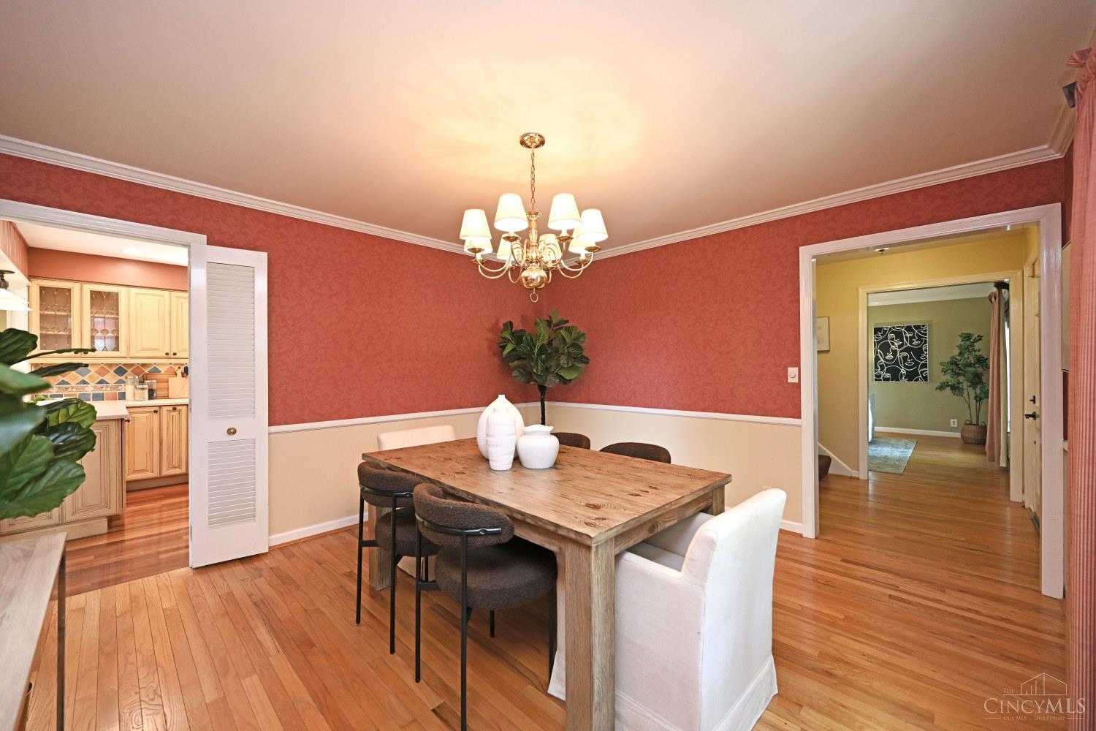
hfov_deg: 104.3
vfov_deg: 81.2
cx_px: 548
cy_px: 366
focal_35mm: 14
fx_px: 426
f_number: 4
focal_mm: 14
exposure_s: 1/60
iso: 1000
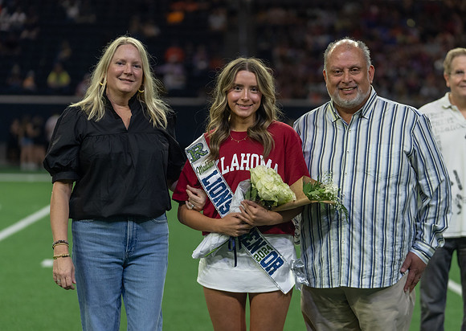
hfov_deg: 14.1
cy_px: 174
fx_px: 1880
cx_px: 251
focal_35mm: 142
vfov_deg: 10.1
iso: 1000
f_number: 2.8
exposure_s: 1/320
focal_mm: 110
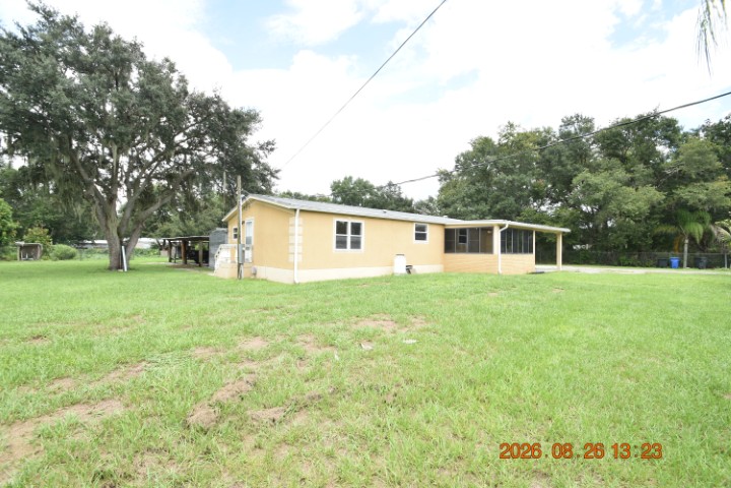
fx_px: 305
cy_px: 244
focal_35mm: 15
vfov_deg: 77.3
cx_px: 366
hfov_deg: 100.4
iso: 250
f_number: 8
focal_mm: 10
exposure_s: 1/250
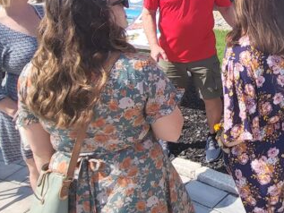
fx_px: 345
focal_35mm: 42
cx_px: 321
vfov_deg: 33.0
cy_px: 30
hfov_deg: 36.9
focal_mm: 1.74
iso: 32
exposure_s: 1/904
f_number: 2.2
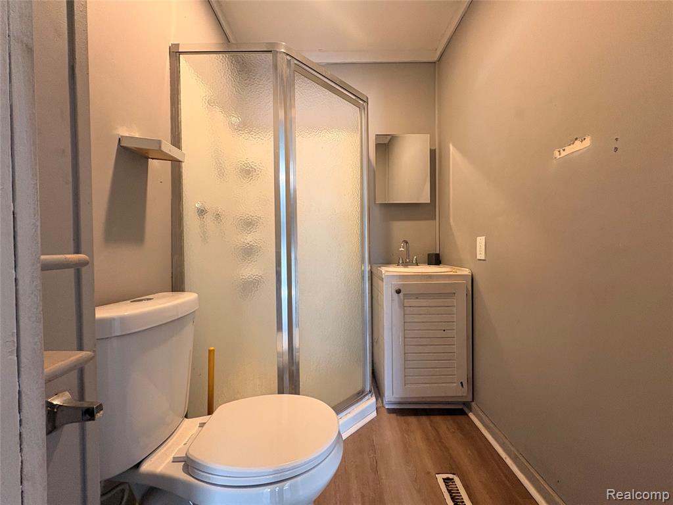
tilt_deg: -0.3
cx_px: 336
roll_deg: +1.2
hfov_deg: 102.1
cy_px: 252
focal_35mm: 14
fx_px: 272
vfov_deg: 85.7
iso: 320
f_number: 2.2
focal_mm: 2.22
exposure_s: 1/60
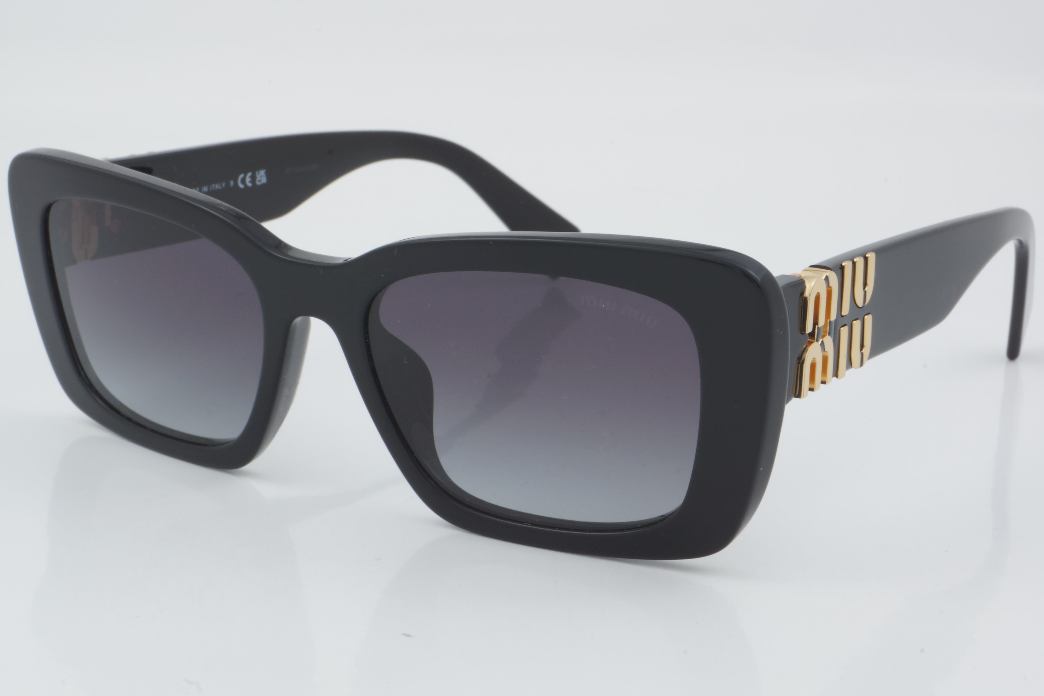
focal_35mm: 75
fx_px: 2175
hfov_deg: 27.0
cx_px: 522
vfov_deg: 18.2
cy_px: 348
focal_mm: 50
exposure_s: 1/3
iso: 100
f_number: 32
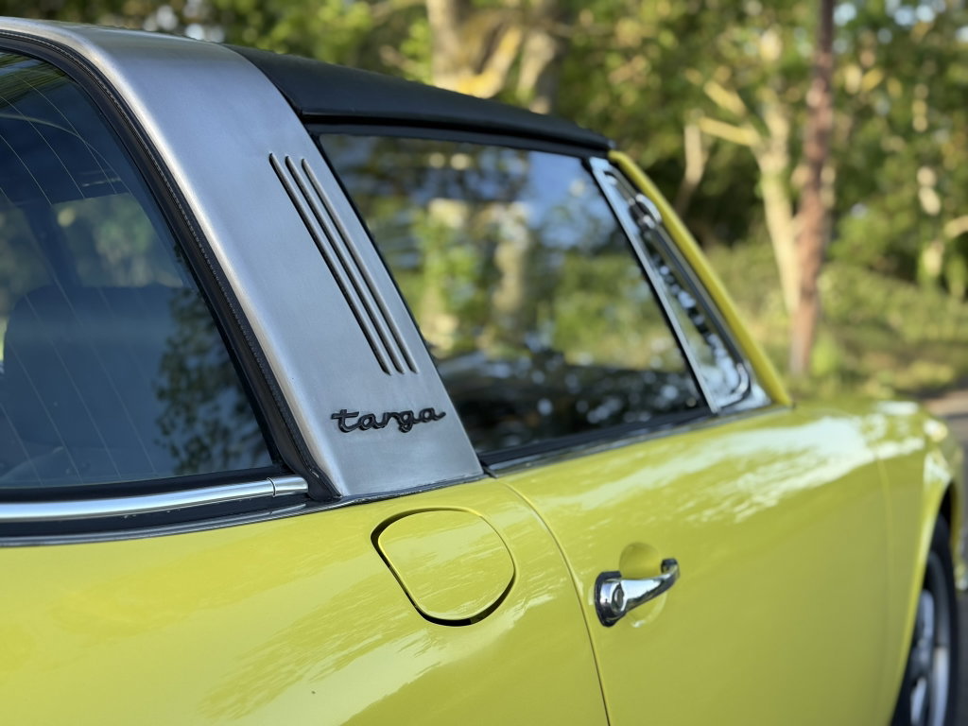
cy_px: 363
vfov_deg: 30.3
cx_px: 484
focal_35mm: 48
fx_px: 1342
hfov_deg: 39.7
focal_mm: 6.76
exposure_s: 1/1055
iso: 80
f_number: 1.78
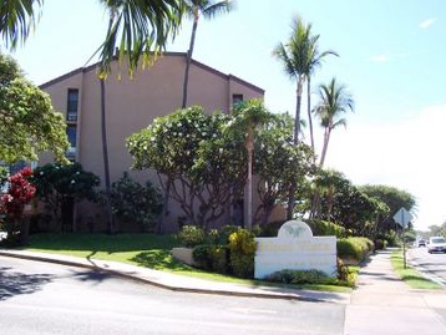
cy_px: 167
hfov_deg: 48.9
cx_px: 221
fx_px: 490
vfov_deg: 37.8
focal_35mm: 38
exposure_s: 1/180
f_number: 5.6
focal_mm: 5.6
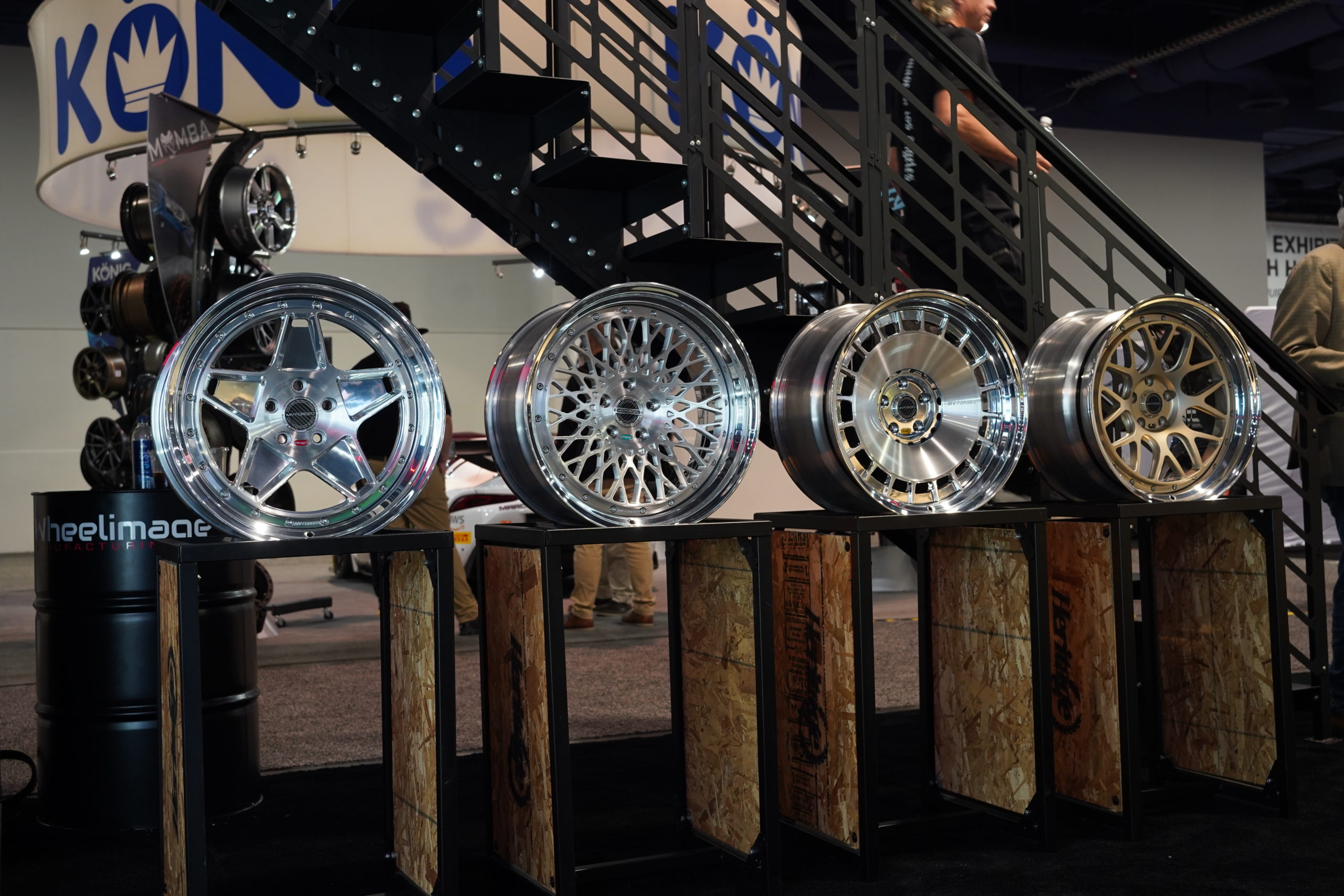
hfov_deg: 47.4
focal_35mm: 41
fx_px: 1531
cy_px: 448
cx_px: 672
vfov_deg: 32.6
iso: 1250
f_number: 5.6
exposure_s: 1/20
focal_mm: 41
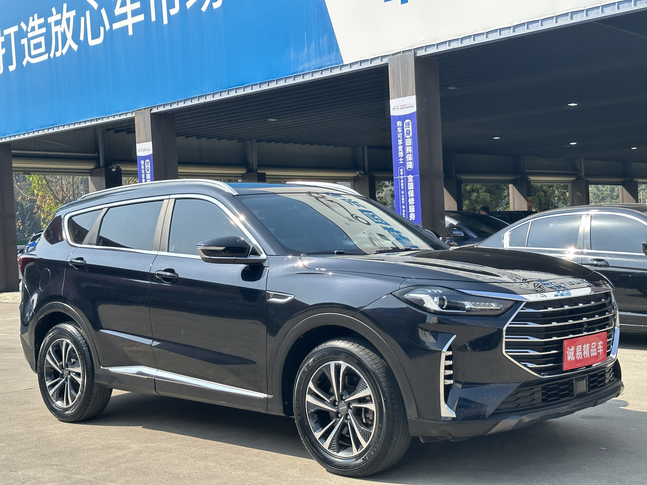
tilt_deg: -1.5
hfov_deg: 39.7
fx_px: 897
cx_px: 324
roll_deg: +2.5
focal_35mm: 48
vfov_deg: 30.3
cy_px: 242
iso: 64
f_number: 1.78
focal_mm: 6.86
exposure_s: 1/1289
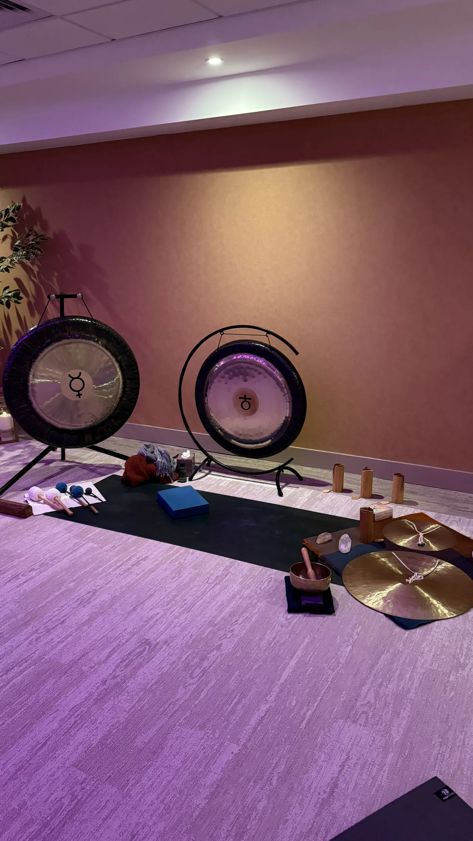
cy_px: 426
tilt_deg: -16.7
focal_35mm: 27
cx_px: 225
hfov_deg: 42.9
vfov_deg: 69.9
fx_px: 602
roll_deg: -0.7
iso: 1000
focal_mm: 6.76
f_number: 1.78
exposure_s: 1/32
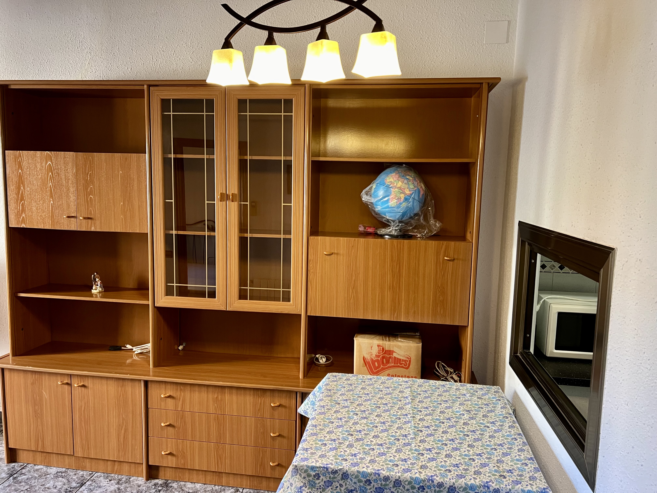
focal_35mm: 26
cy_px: 246
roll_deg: -1.4
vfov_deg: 53.1
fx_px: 493
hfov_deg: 67.3
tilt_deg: -6.0
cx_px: 328
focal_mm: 5.7
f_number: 1.5
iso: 250
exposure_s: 1/50
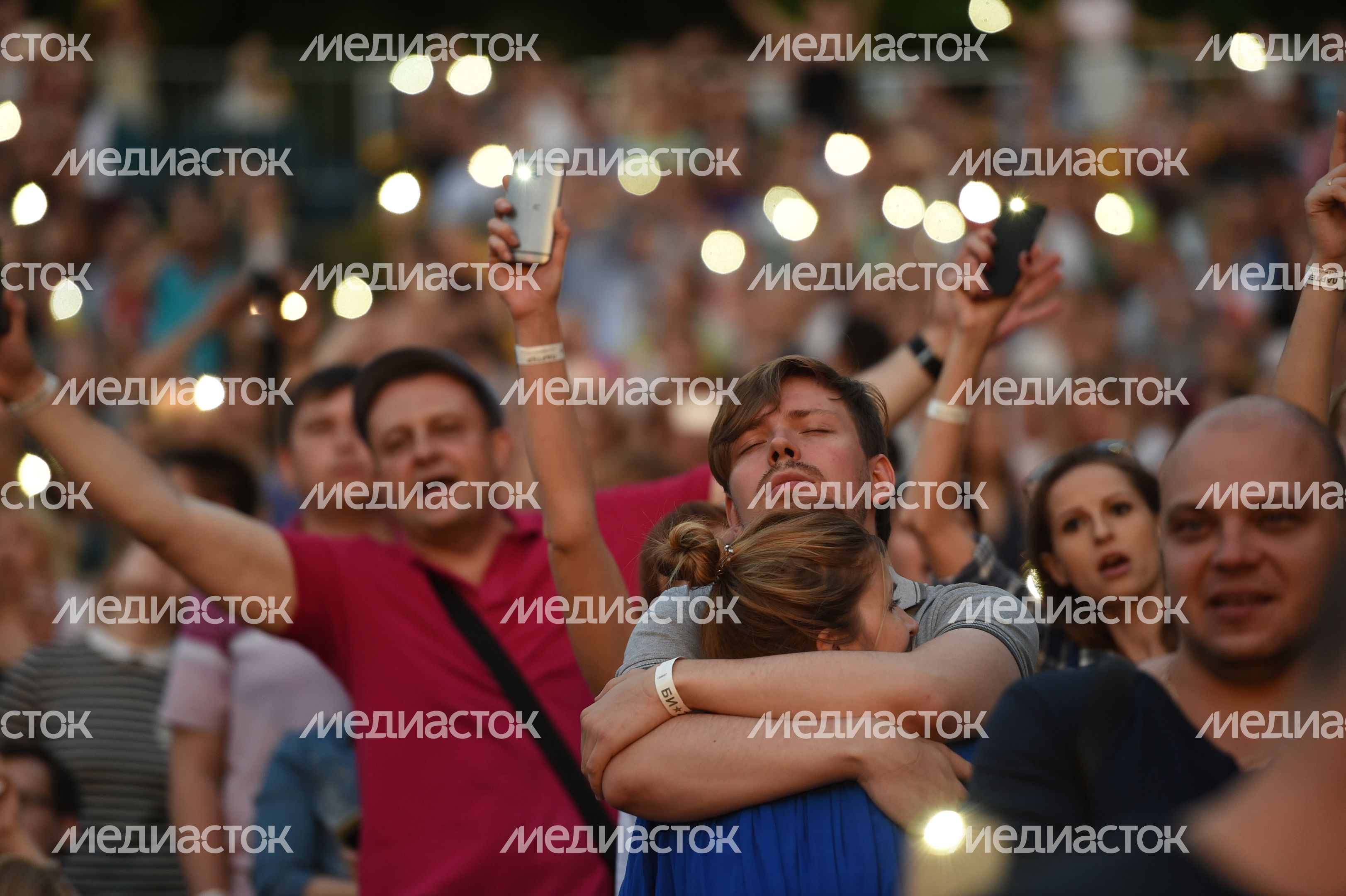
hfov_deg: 10.3
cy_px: 448
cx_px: 673
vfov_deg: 6.9
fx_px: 7474
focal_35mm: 200
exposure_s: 1/400
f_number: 3.2
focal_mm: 200
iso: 1600
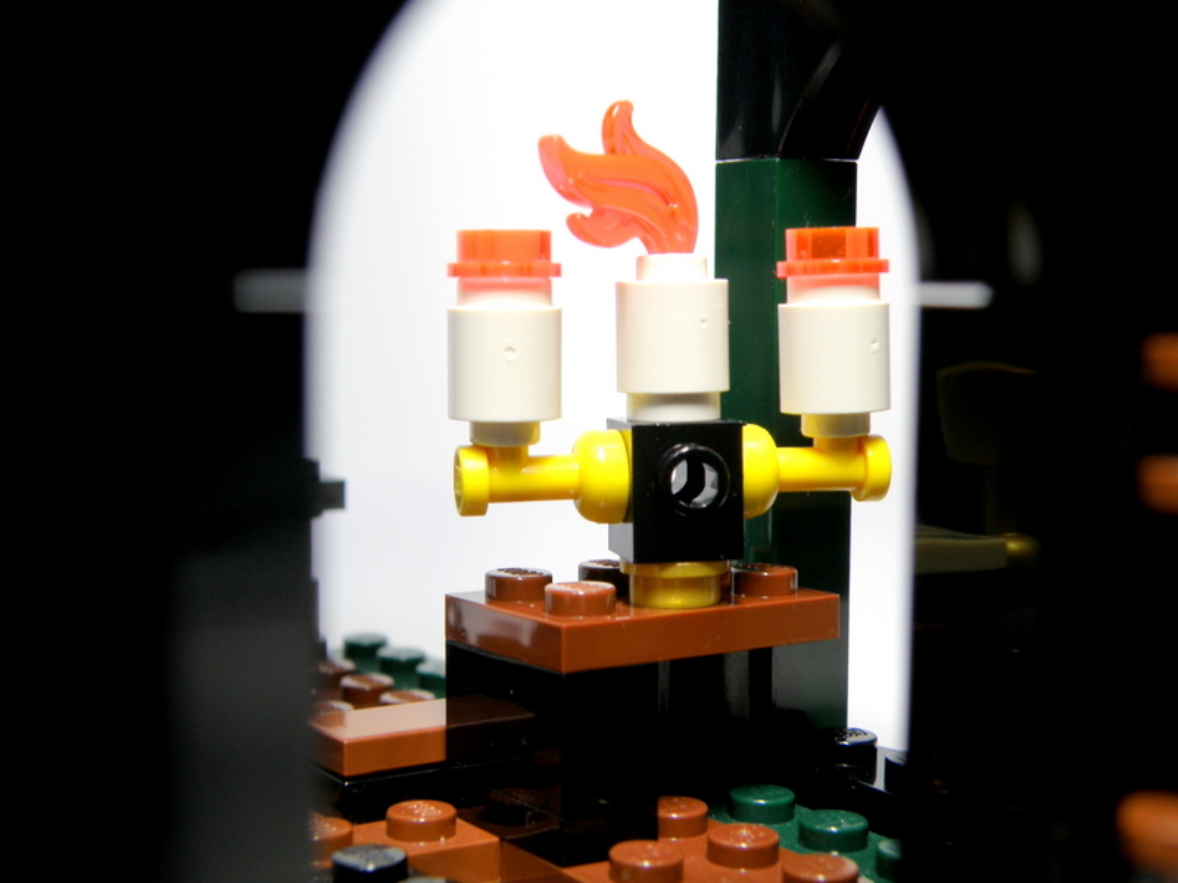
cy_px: 442
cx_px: 589
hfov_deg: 34.9
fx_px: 1872
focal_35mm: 55
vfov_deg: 26.6
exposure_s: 1/15
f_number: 4
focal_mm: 9.77
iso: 64
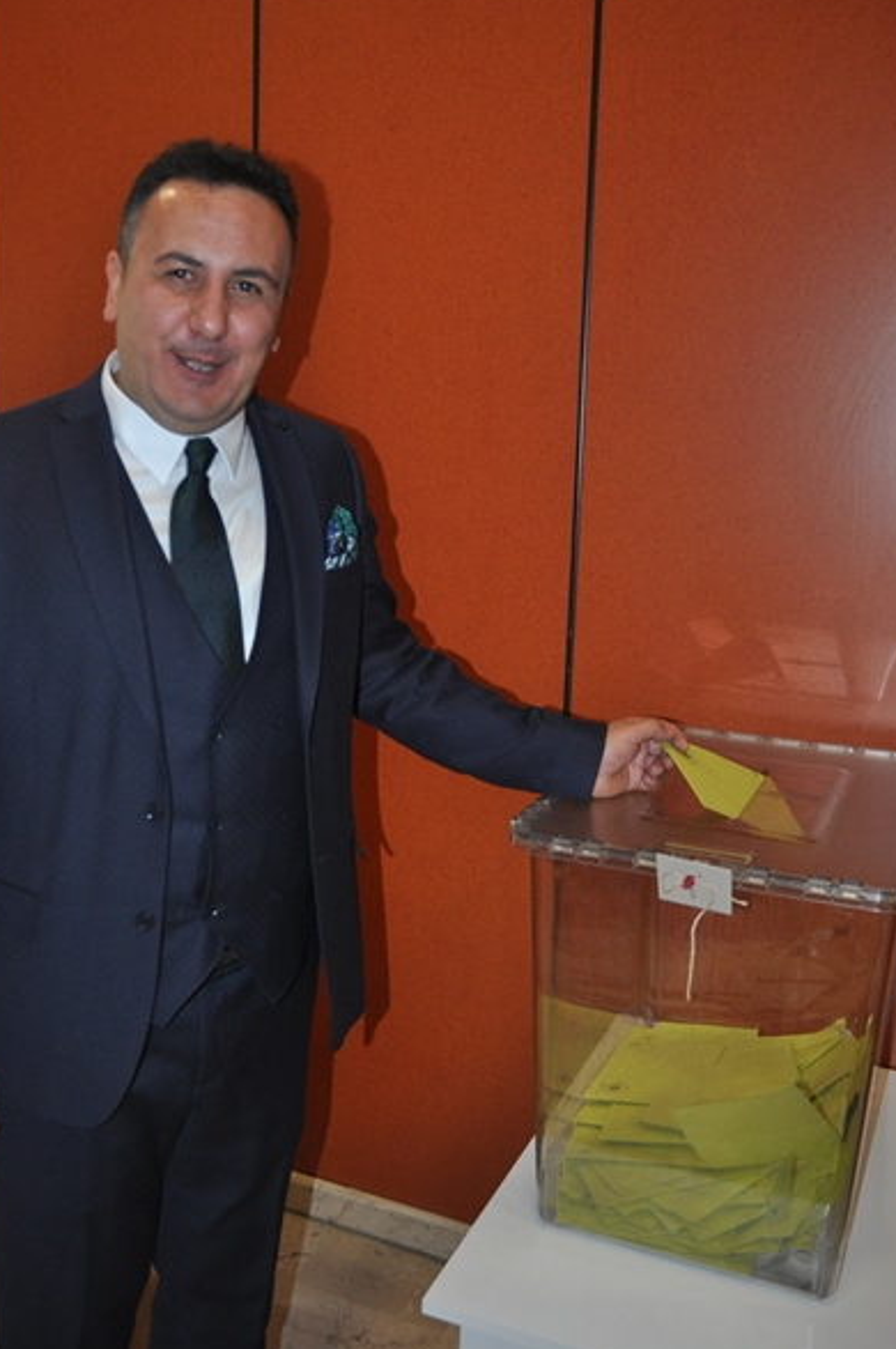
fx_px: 1347
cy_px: 646
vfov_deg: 53.2
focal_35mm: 36
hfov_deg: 36.8
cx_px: 422
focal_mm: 22
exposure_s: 1/60
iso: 800
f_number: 3.5
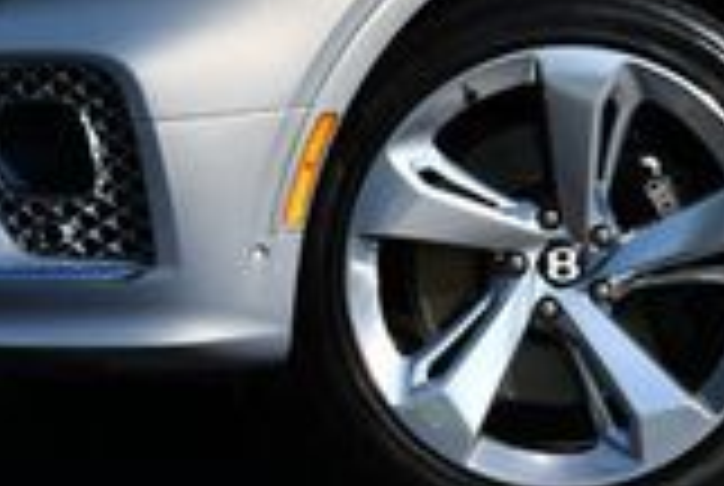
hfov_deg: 12.5
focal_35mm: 159
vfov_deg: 8.4
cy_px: -306
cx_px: 917
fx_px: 3204
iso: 100
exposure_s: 1/320
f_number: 9
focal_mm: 20
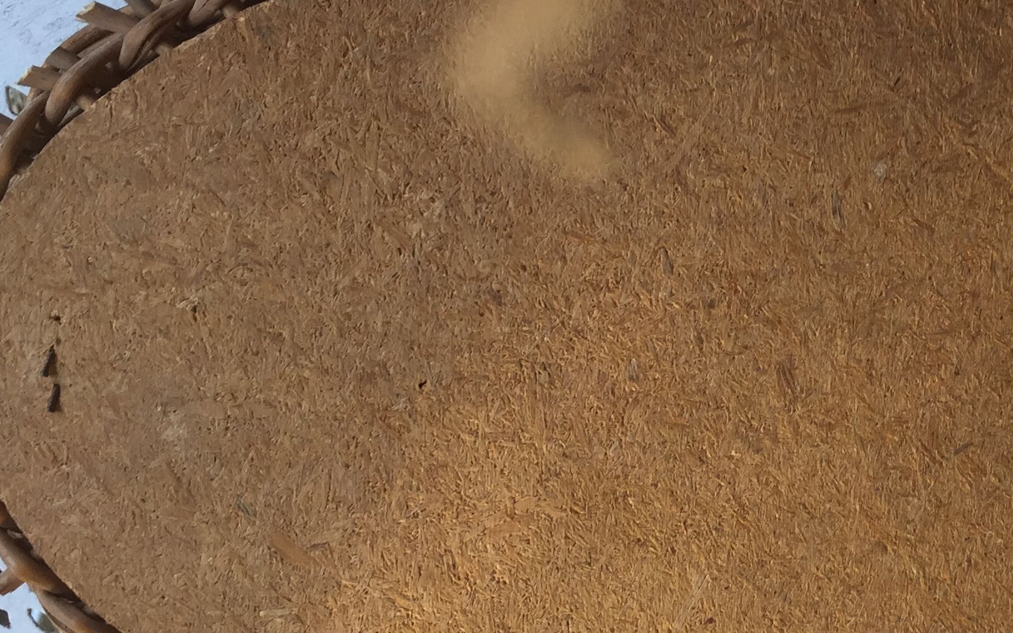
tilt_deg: -81.4
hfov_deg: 31.4
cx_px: 910
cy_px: 390
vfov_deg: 20.9
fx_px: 1712
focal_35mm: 62
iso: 40
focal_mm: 4.15
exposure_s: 1/50
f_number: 2.2
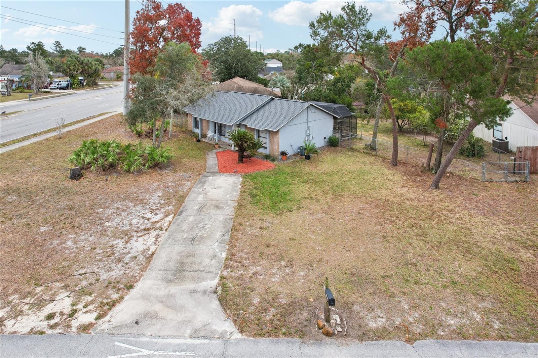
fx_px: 329
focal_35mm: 22
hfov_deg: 78.6
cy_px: 179
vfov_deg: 57.2
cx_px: 269
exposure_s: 1/180
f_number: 2.8
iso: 100
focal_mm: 8.4
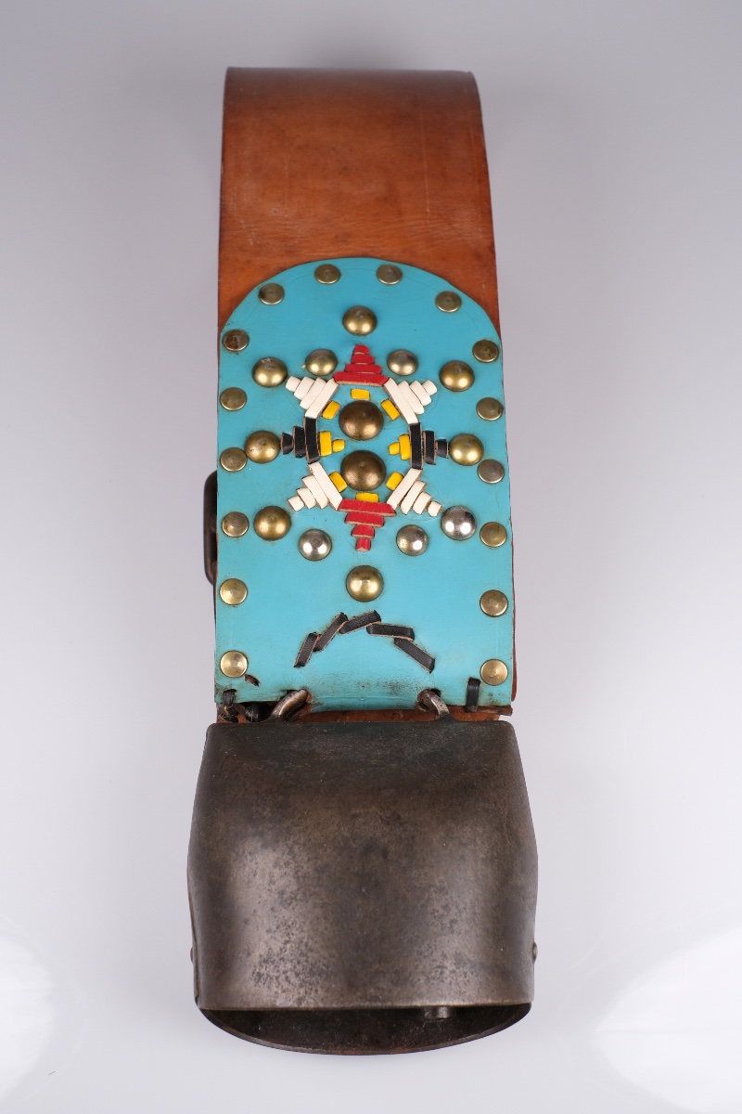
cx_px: 371
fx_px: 1638
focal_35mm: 53
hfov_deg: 25.5
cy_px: 557
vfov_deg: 37.5
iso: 800
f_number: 4.5
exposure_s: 1/200
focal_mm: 35
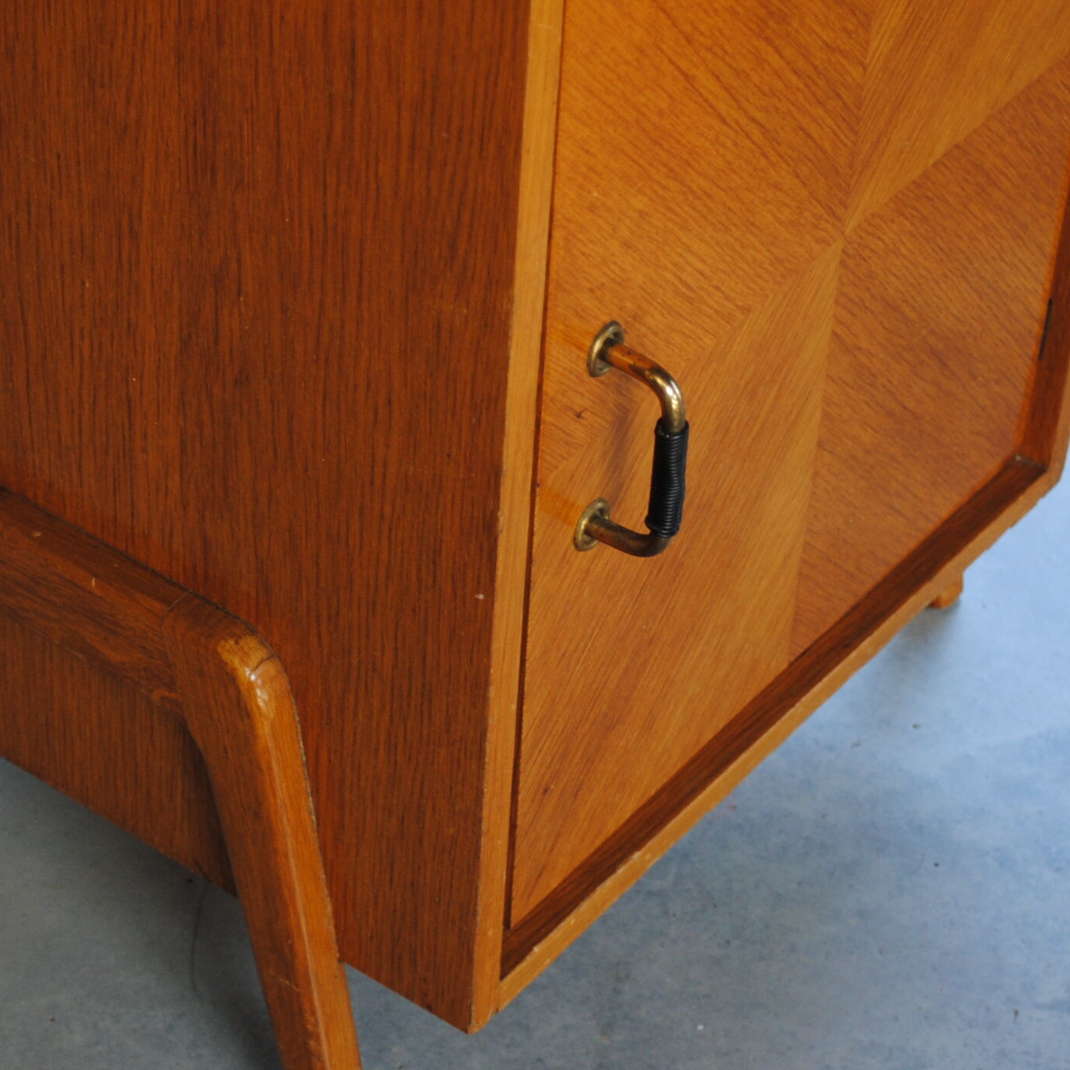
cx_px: 440
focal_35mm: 101
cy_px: 636
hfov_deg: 17.2
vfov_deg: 17.2
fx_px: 3532
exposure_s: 1/30
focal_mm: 38
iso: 250
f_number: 5
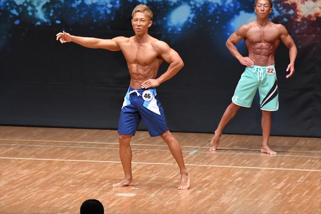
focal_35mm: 285
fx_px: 2540
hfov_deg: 7.2
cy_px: 107
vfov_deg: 4.8
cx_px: 160
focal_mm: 190
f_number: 5.6
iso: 8000
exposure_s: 1/400
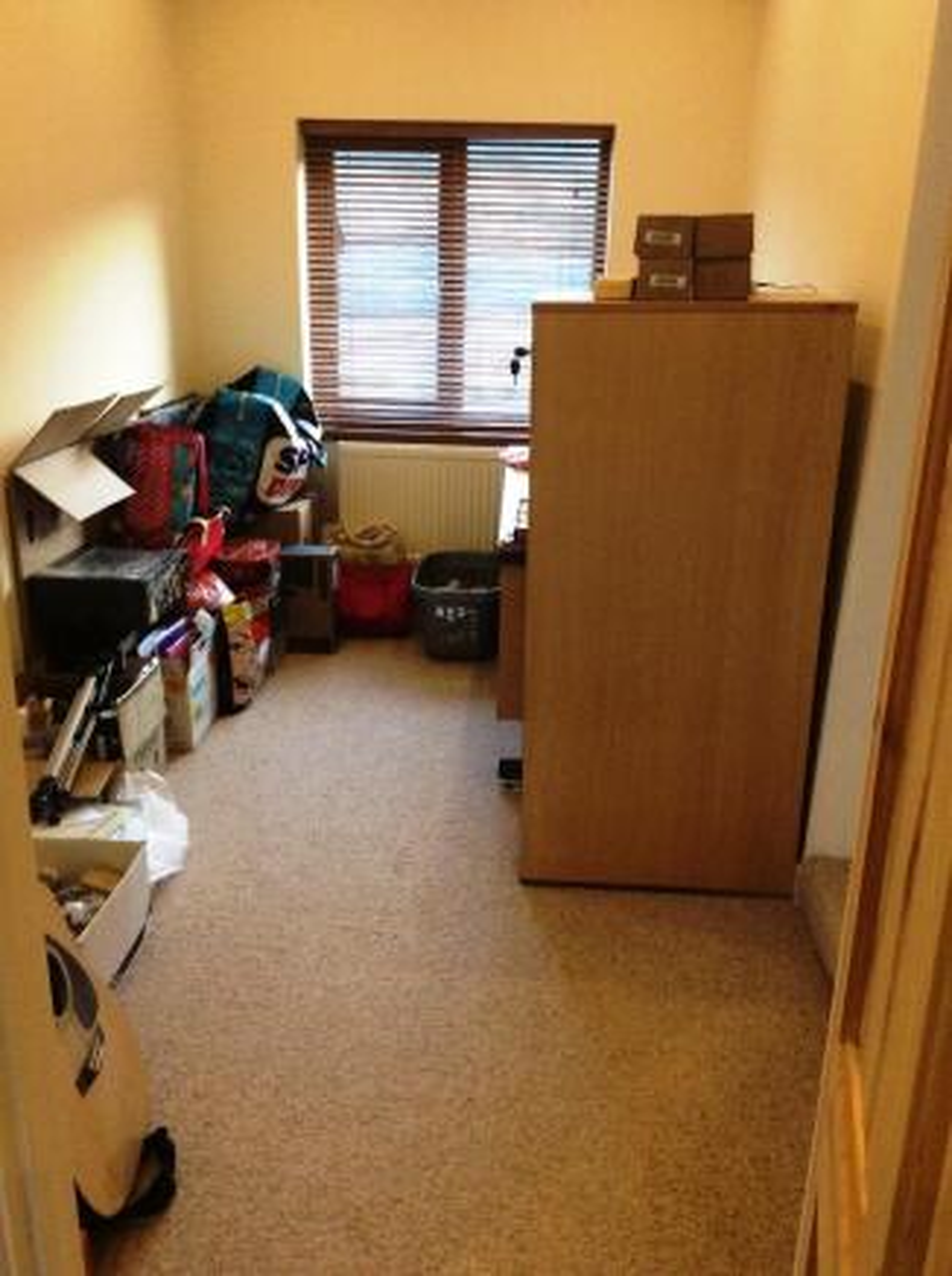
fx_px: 1177
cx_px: 476
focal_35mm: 32
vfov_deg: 56.9
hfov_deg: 44.0
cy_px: 638
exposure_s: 1/25
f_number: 2.4
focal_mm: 3.3
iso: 160
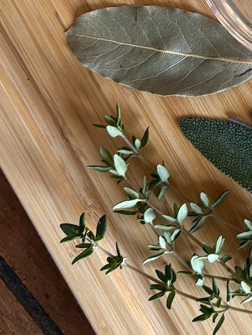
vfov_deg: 21.4
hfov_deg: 15.2
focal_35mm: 88
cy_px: -12
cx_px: 411
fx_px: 854
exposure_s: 1/60
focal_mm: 5.96
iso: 160
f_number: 1.6
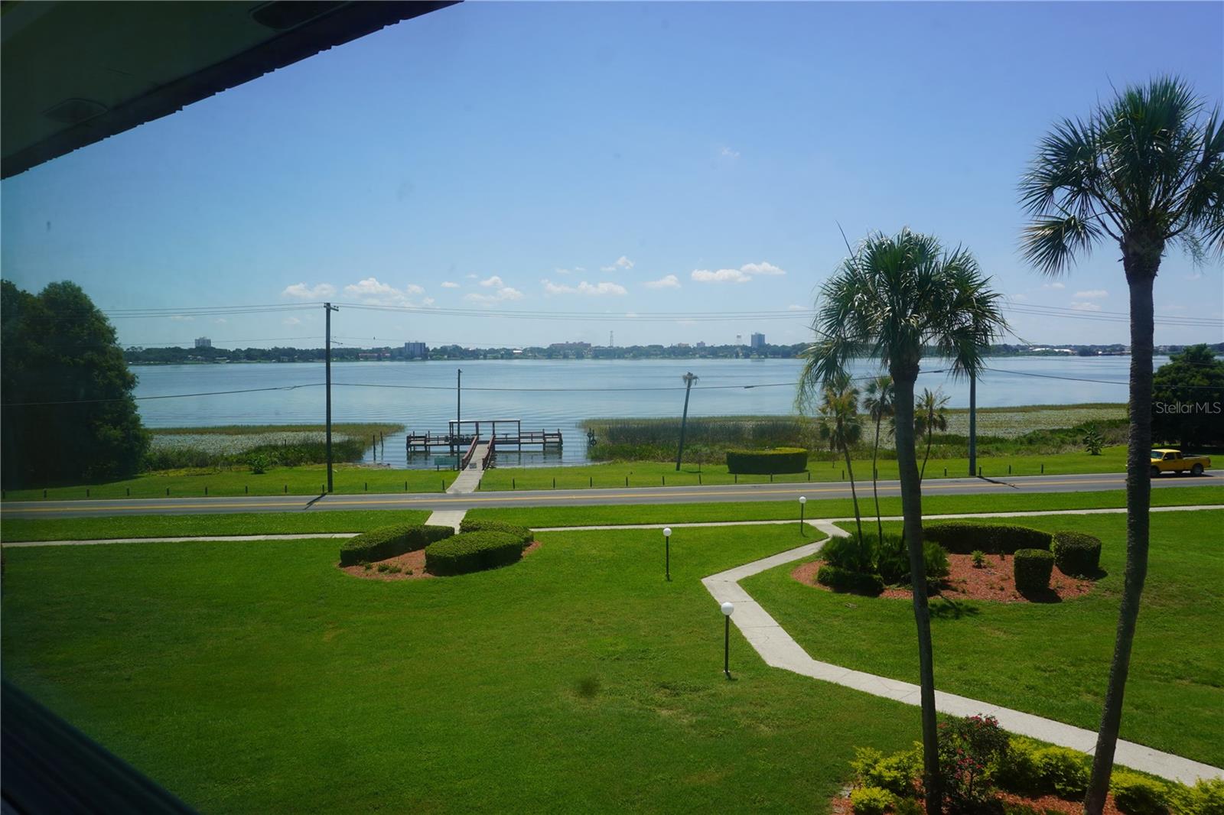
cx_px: 612
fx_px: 816
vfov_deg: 53.1
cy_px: 408
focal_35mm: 24
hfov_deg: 73.8
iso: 100
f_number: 10
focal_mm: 16
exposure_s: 1/160
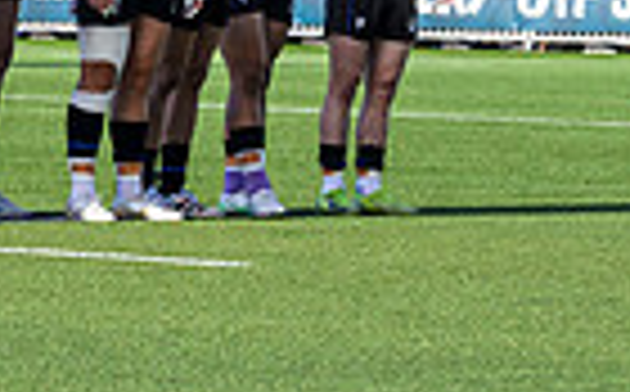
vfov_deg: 3.2
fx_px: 6960
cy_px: -367
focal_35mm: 406
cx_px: -662
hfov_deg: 5.1
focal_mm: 96
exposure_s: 1/500
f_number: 9
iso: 500
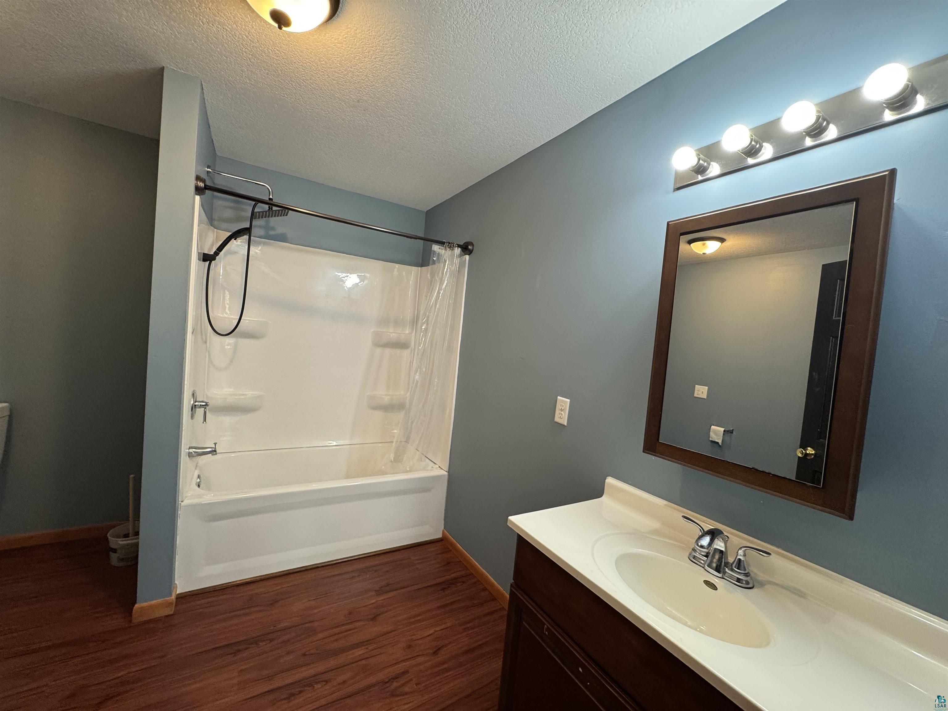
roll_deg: -4.9
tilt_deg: -1.3
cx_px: 474
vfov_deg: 85.7
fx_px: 383
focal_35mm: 14
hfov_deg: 102.1
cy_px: 356
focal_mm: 2.22
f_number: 2.2
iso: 250
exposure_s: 1/60
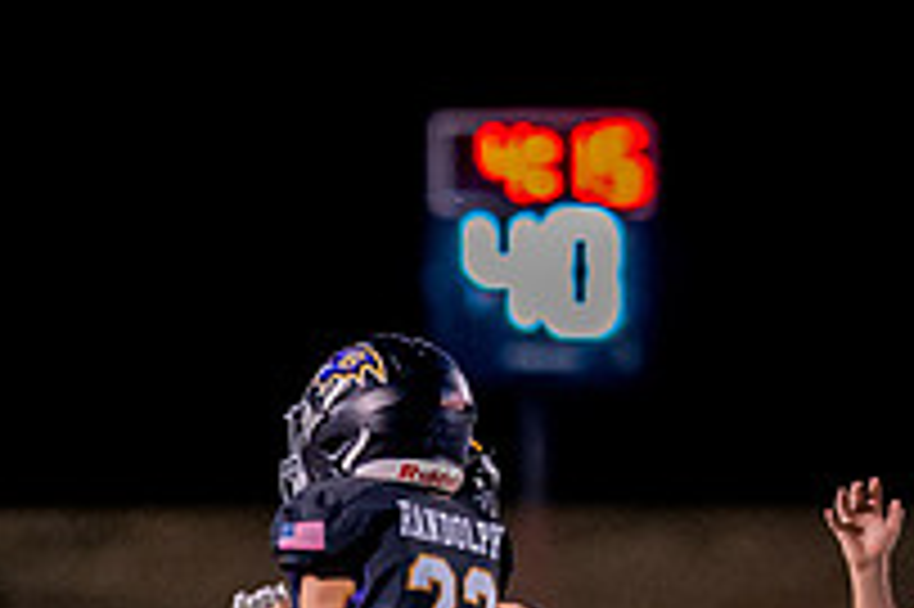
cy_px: 830
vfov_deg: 1.8
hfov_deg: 2.7
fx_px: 19736
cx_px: 211
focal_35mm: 778
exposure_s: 1/1000
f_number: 1.8
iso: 1600
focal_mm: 135
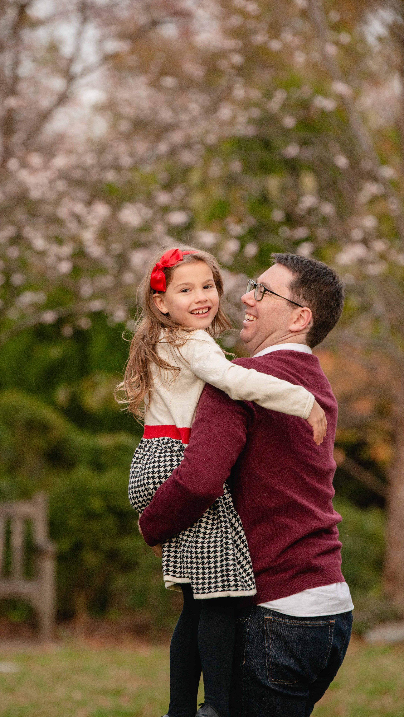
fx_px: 3599
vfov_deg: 11.4
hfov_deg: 6.4
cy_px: 359
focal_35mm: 189
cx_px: 178
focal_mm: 180
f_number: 4
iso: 1250
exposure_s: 1/500
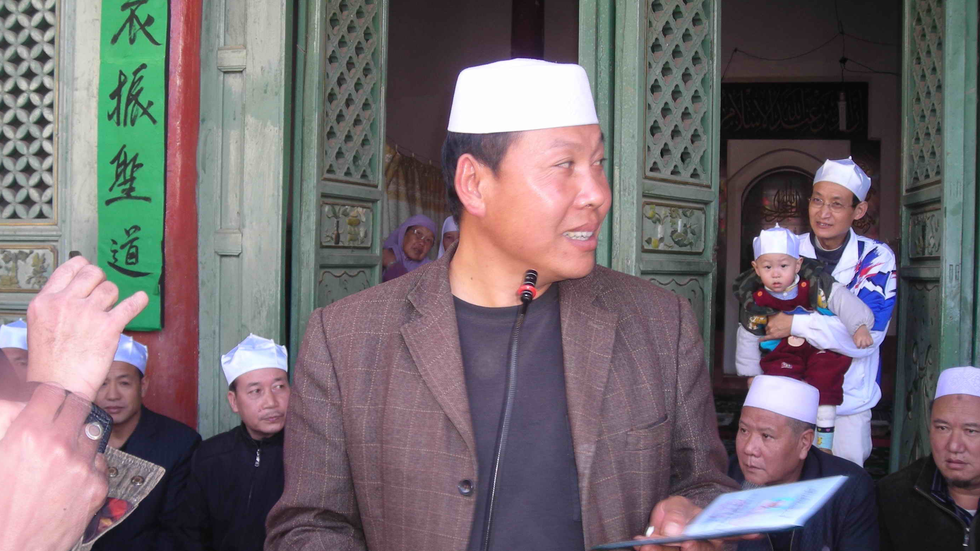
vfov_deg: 28.3
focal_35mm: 42
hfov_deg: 48.4
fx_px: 1091
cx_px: 484
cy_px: 327
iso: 63
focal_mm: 6.3
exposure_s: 1/30
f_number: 3.2
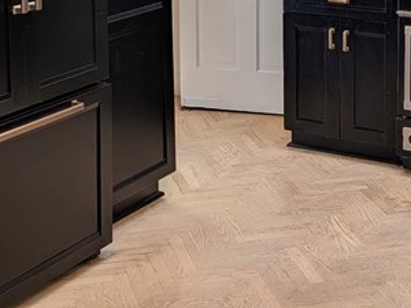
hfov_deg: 23.8
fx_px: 974
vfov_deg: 17.3
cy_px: -41
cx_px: 190
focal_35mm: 82
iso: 28
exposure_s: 1/180
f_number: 1.7
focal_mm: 4.53
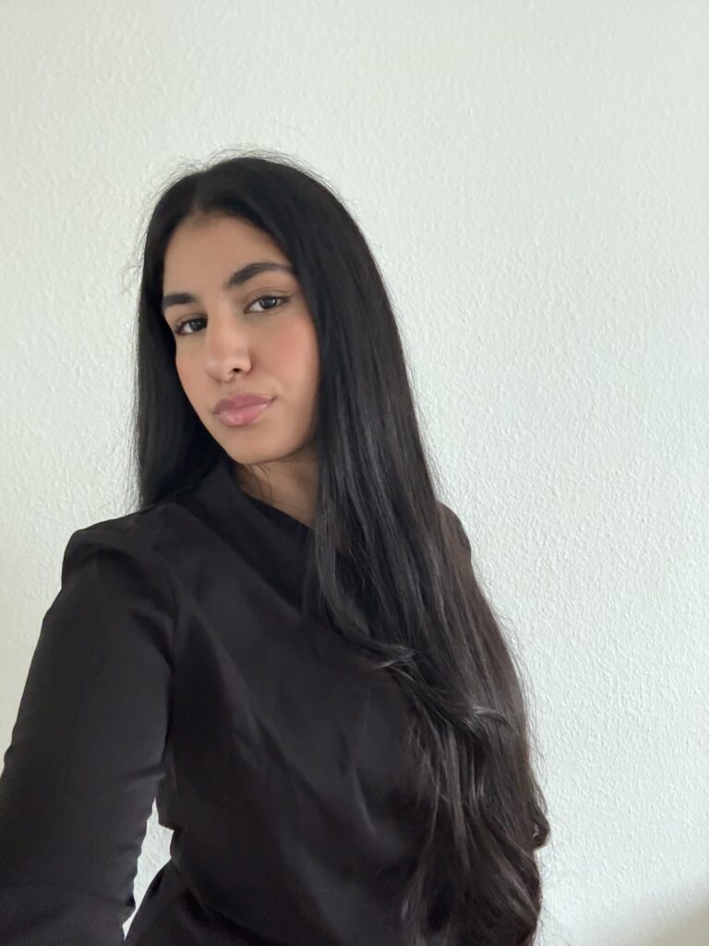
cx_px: 354
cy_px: 473
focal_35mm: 23
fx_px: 628
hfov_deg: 58.9
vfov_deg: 73.9
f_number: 1.9
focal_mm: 2.69
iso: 640
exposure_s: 1/28
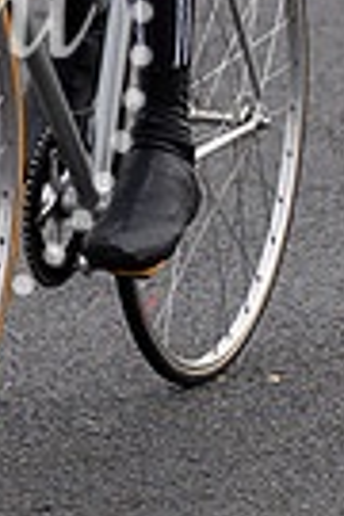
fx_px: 7252
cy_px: -335
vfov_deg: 4.0
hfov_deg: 2.7
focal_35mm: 506
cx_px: 180
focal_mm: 70
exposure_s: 1/1000
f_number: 3.5
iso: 125
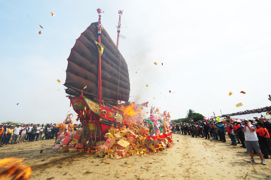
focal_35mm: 15
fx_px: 113
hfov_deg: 100.4
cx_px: 136
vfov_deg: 77.3
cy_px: 90
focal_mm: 15
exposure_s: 1/160
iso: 250
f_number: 16
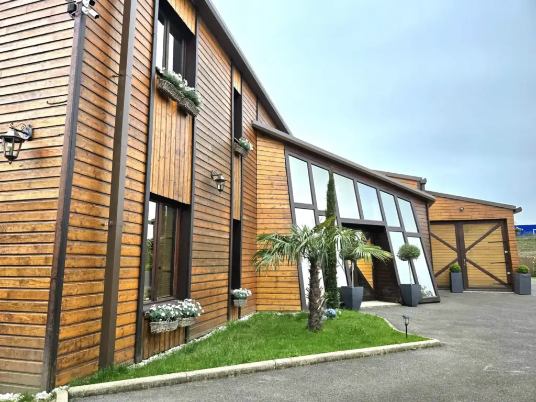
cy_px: 201
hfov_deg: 73.9
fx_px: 356
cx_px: 268
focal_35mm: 23
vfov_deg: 58.9
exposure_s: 1/100
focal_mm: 6.3
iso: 160
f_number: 1.7
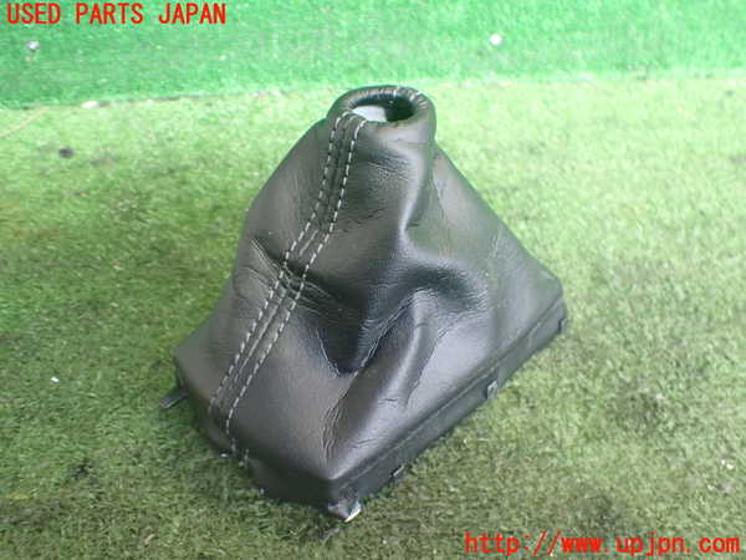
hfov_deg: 60.0
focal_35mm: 30
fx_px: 647
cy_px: 280
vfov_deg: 46.8
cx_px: 373
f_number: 2.3
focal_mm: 5.4
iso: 800
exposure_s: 1/50
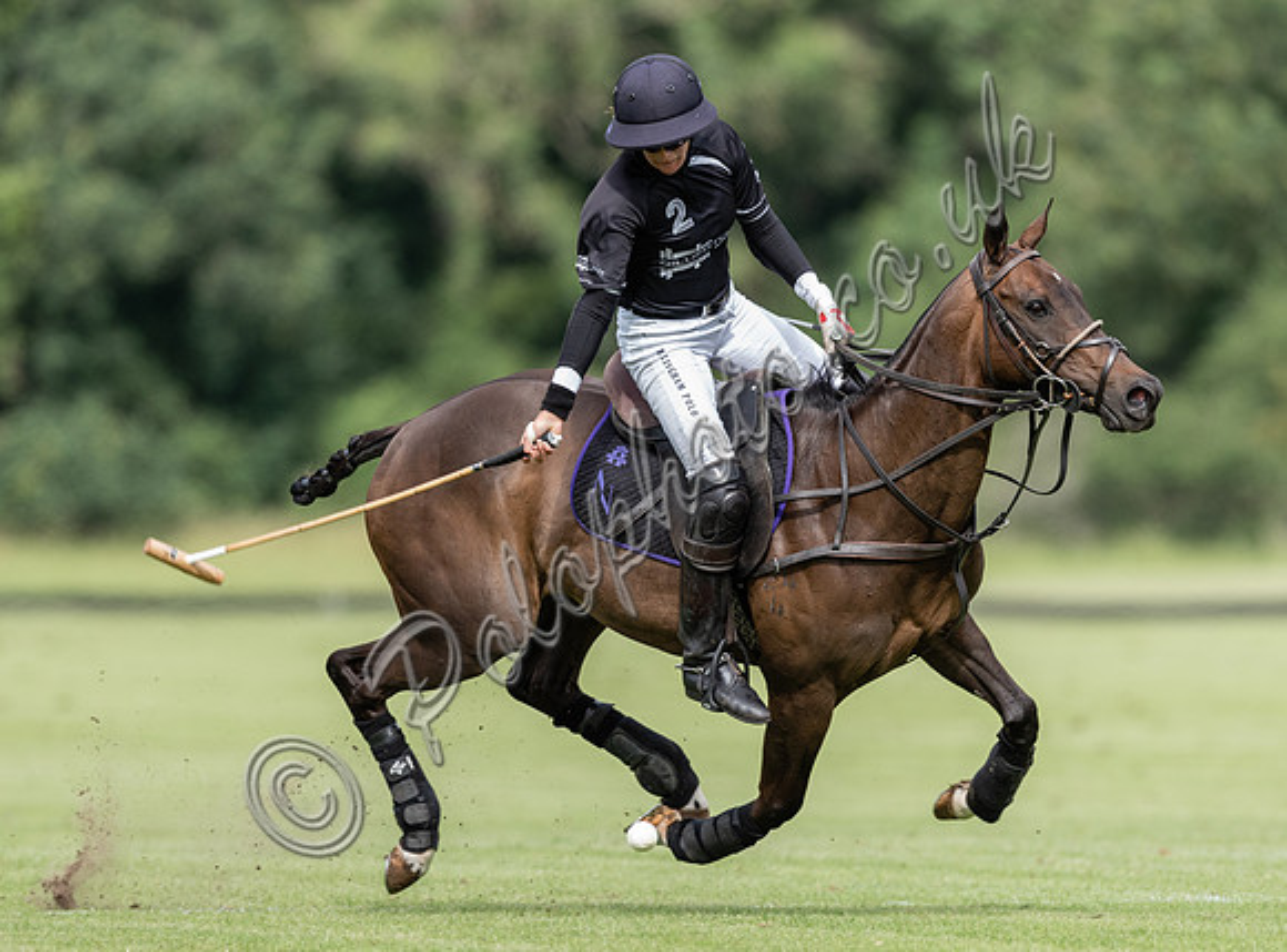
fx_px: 22945
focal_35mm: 620
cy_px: 485
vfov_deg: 2.4
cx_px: 576
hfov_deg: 3.2
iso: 500
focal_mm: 500
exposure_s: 1/1600
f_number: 4.5
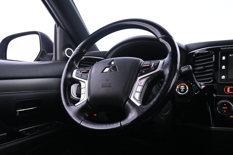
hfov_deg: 57.2
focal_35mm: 33
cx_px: 116
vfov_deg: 40.0
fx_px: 214
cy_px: 78
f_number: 4
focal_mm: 22
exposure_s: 1/25
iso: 3200
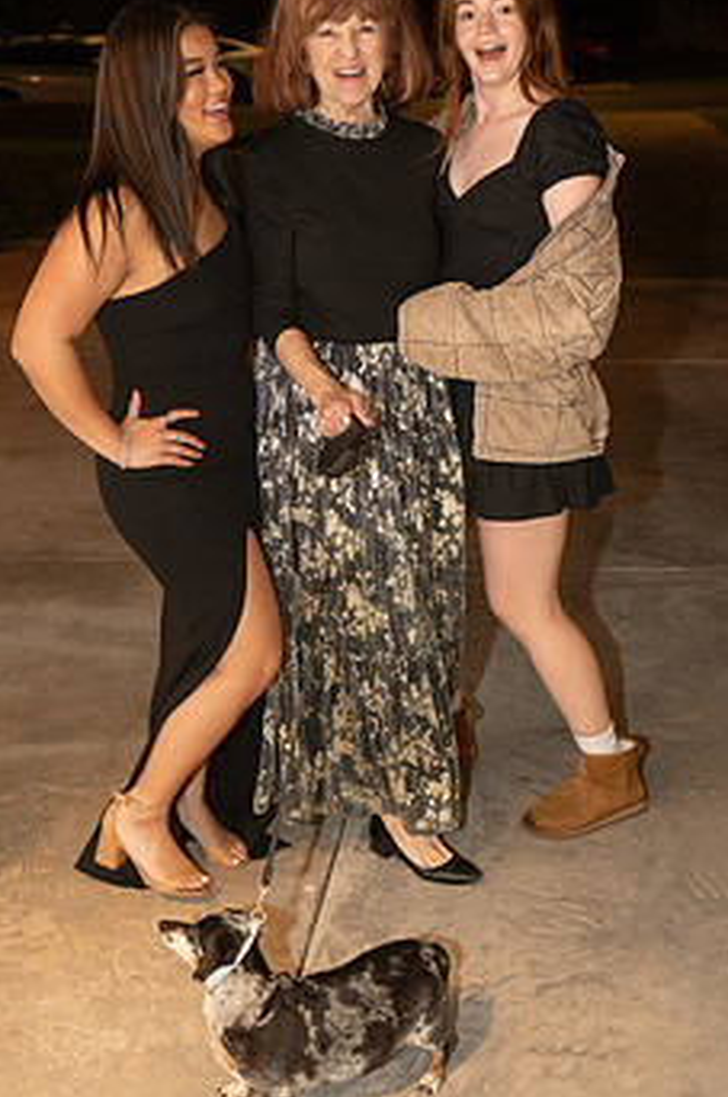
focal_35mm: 50
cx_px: 348
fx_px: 1521
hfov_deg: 26.9
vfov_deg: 39.6
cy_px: 491
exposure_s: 1/80
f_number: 3.5
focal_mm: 38
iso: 3200
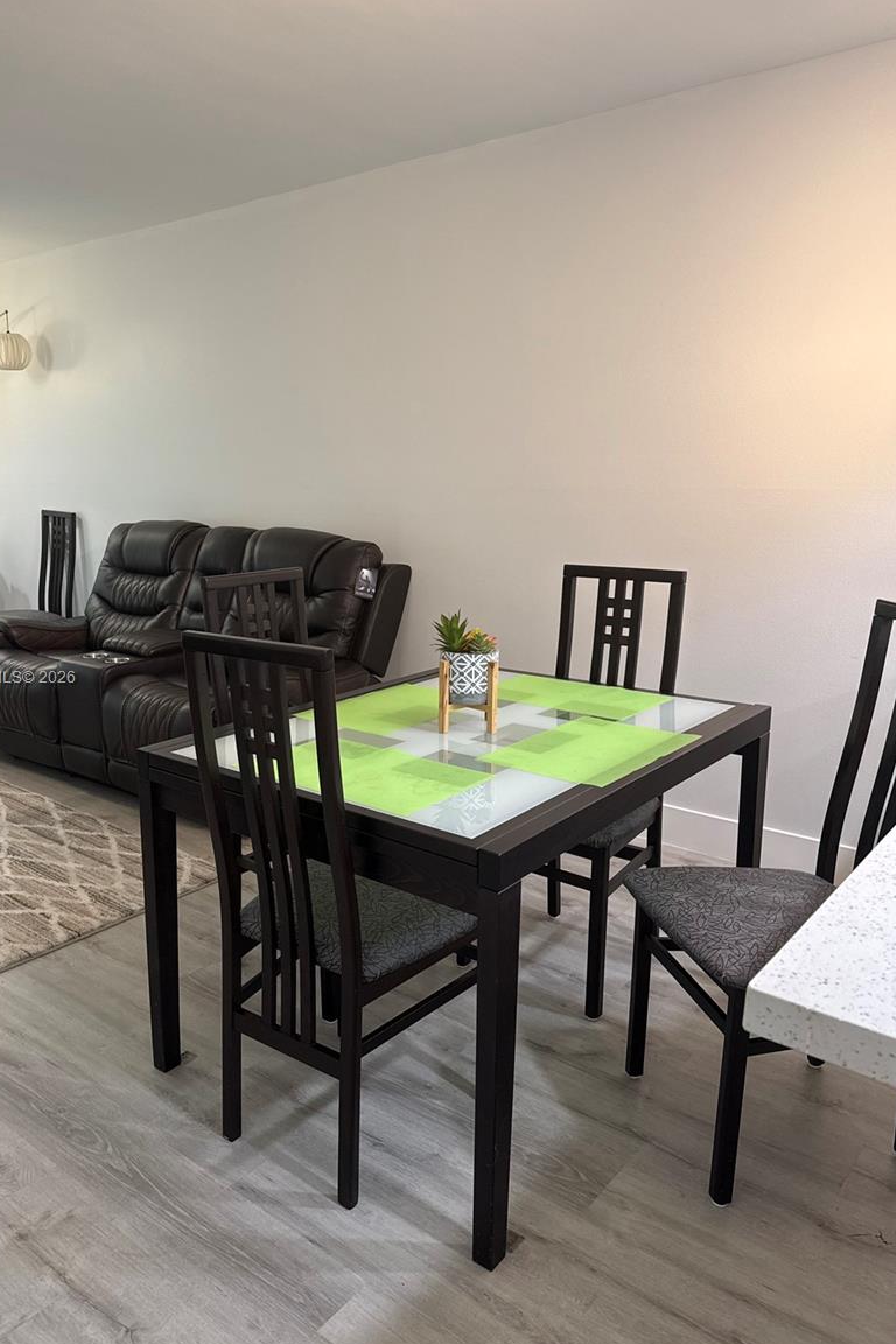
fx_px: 971
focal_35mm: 26
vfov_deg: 69.4
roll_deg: -0.6
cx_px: 385
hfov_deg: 49.4
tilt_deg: -11.6
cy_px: 679
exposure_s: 1/60
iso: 160
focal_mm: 6.76
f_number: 1.78
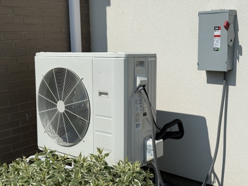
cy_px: 93
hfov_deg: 39.7
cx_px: 124
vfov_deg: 30.3
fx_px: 344
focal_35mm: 48
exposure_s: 1/11364
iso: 64
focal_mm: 6.76
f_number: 1.78
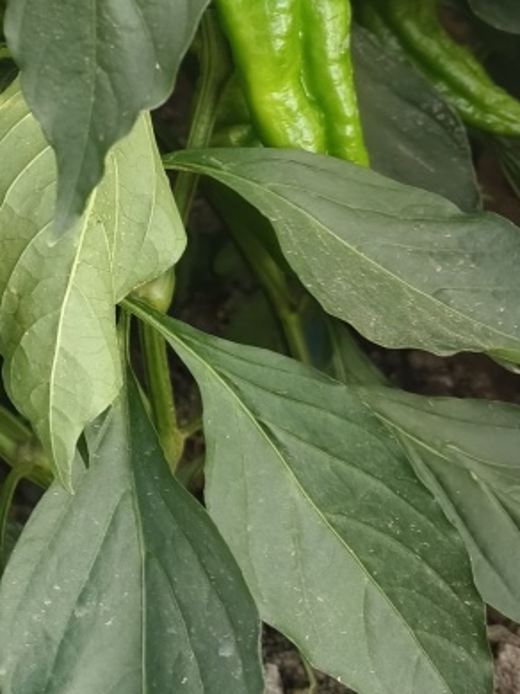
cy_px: 159
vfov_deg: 30.1
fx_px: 1263
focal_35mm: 63
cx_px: -148
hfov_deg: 21.2
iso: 72
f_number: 1.75
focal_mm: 5.5
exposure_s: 1/137
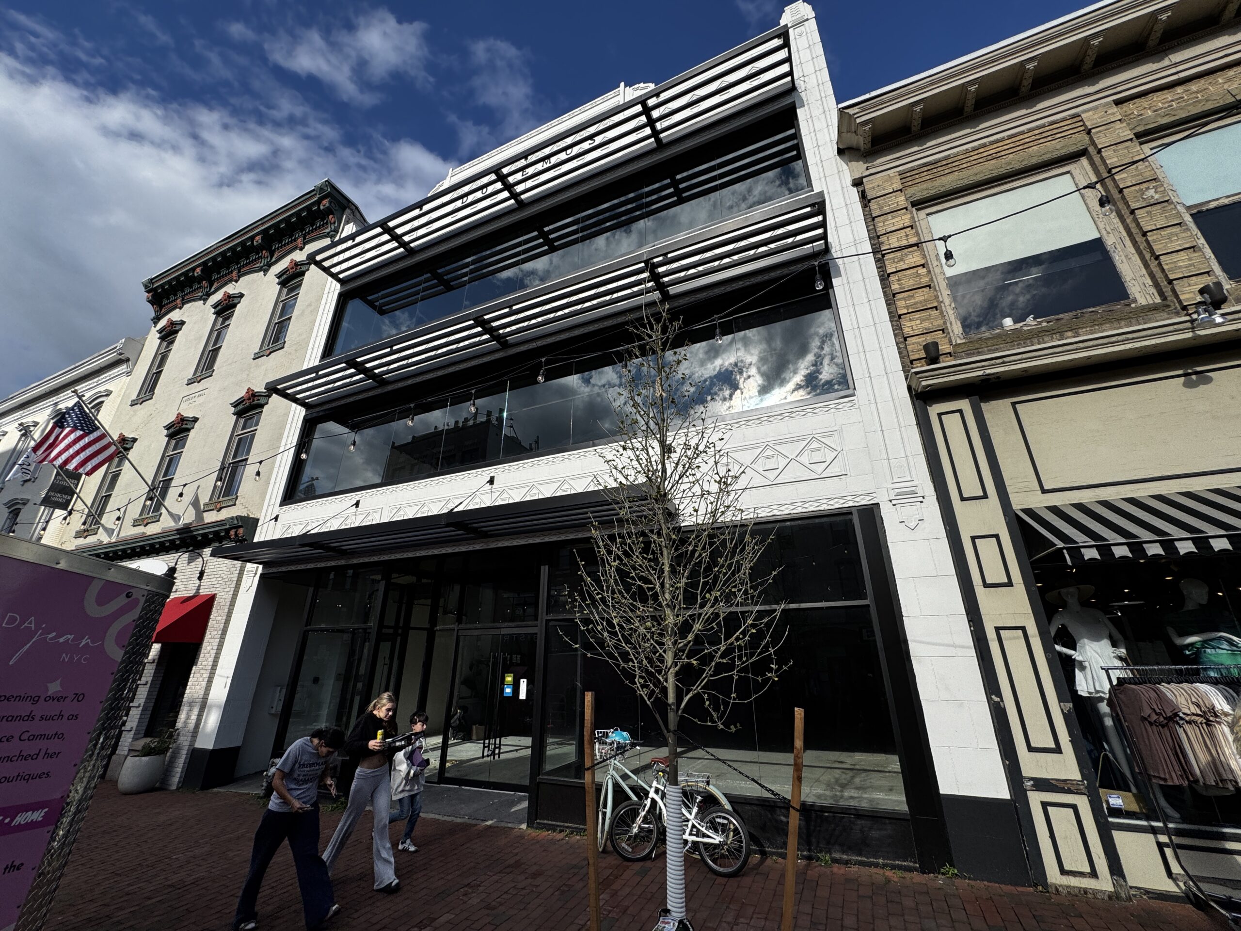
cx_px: 620
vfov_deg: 85.7
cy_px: 466
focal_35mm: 14
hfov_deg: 102.1
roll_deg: -0.2
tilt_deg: +21.7
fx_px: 502
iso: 50
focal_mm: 2.22
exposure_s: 1/1832
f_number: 2.2
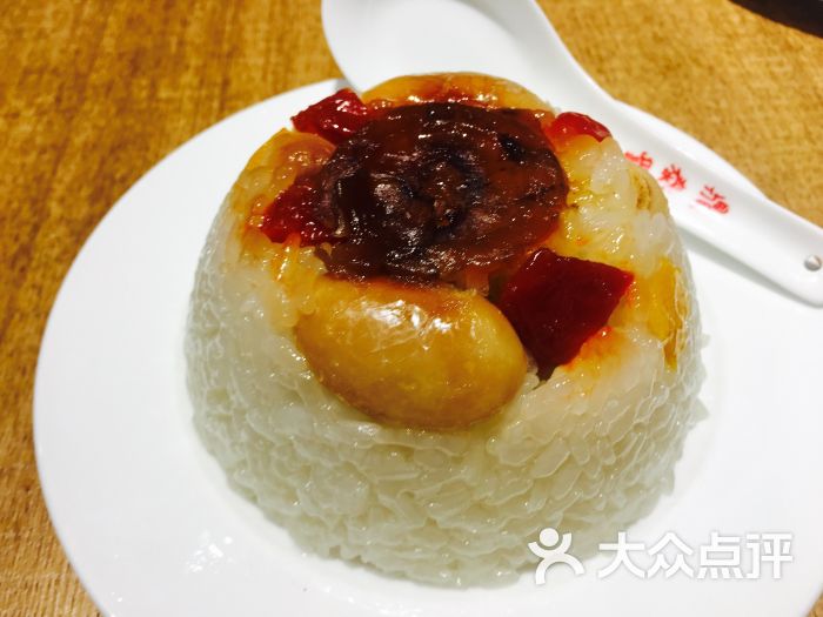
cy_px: 308
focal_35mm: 29
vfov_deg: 48.2
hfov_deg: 61.7
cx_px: 412
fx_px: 689
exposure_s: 1/50
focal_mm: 4.15
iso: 25
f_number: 2.2
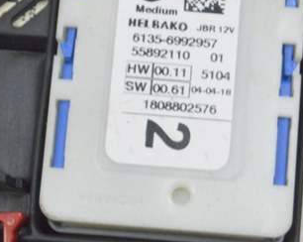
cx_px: 182
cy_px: 41
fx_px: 1451
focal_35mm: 162
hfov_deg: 11.9
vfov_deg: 9.5
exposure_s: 1/15
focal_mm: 55
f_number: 20
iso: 6400
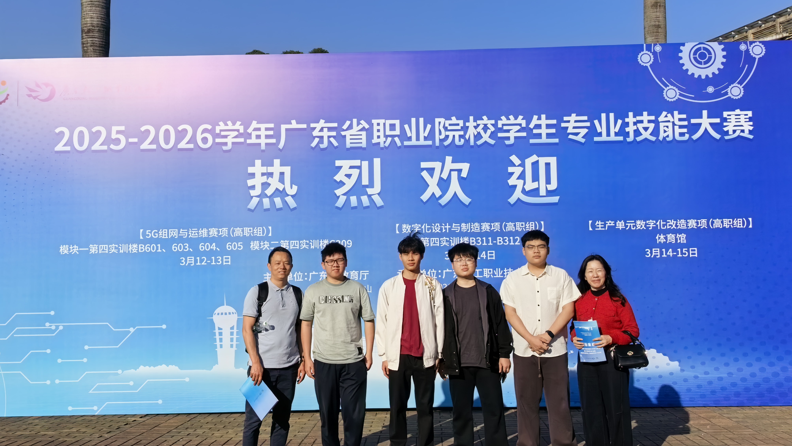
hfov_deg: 51.6
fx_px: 819
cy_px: 185
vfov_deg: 30.4
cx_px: 405
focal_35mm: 39
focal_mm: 5.75
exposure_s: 1/6897
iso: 50
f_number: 2
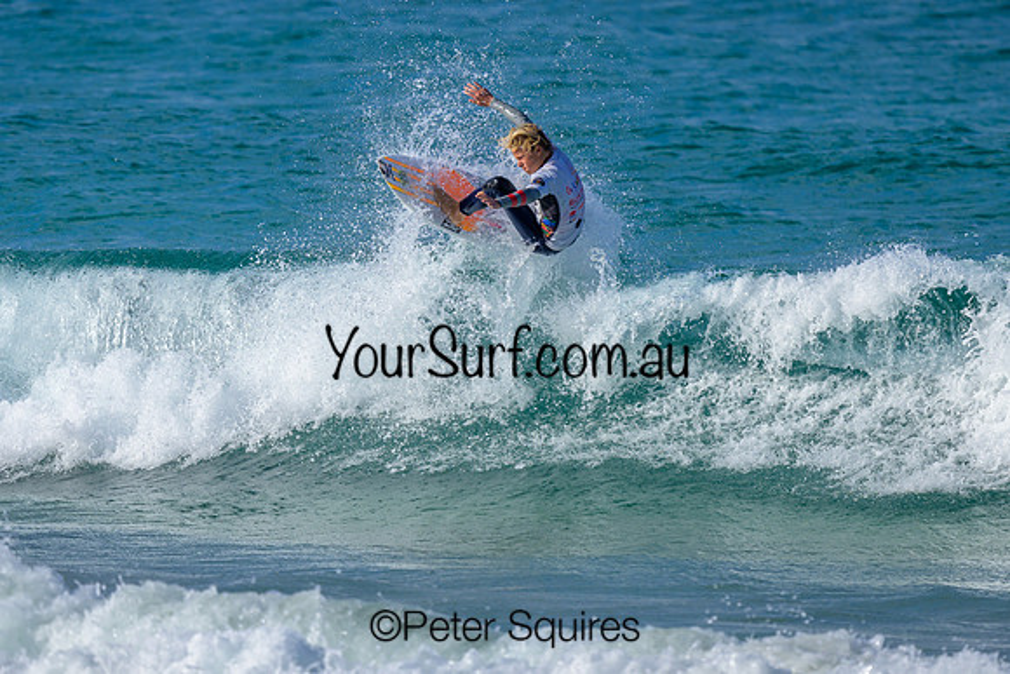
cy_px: 281
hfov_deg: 1.9
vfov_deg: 1.3
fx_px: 30822
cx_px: 500
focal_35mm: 1098
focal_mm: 800
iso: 280
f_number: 6.3
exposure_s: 1/2000
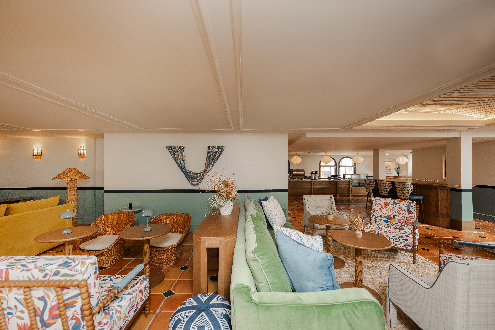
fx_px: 192
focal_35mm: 14
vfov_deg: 81.2
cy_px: 165
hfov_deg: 104.3
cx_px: 248
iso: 320
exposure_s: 1/80
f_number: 2.8
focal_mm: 14
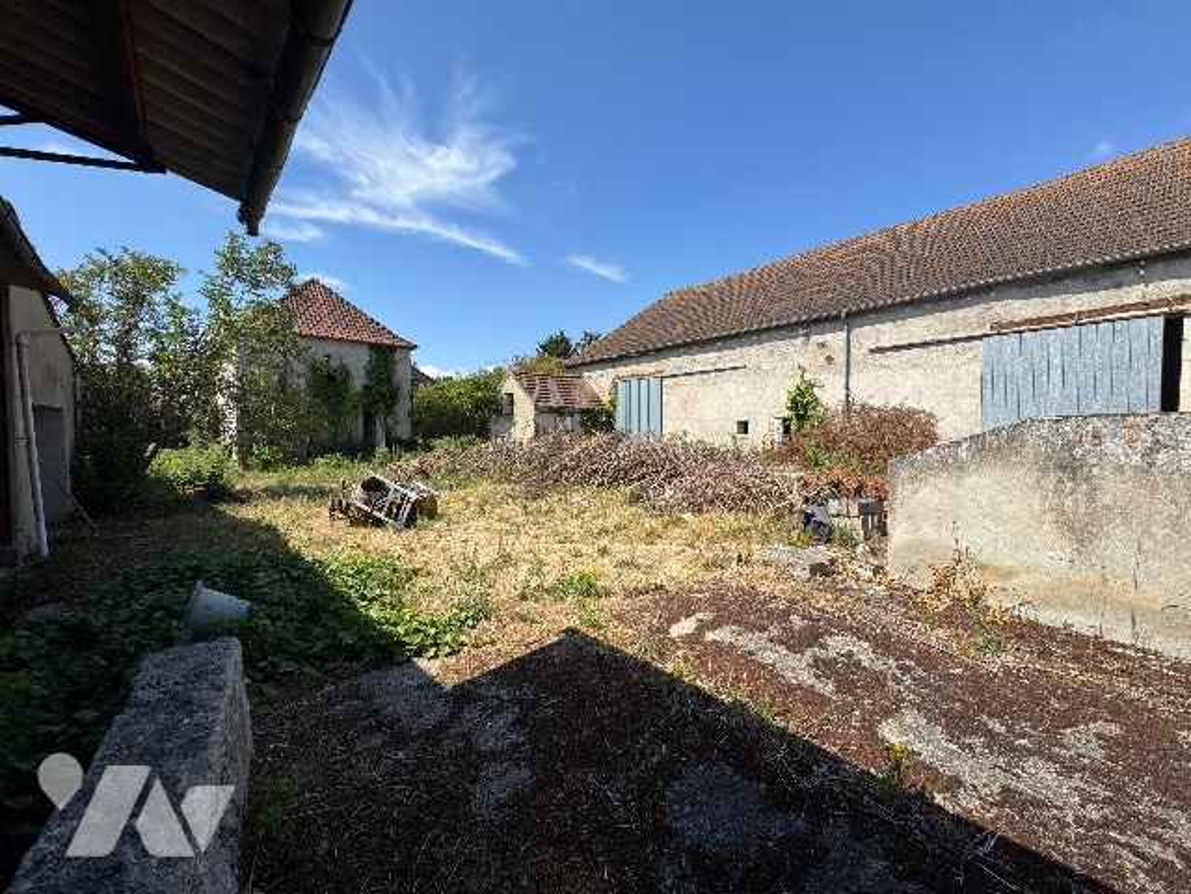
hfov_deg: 102.1
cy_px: 447
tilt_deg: -0.9
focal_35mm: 14
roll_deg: +0.6
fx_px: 482
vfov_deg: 85.7
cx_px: 596
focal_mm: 2.22
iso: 50
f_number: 2.2
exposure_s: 1/1832
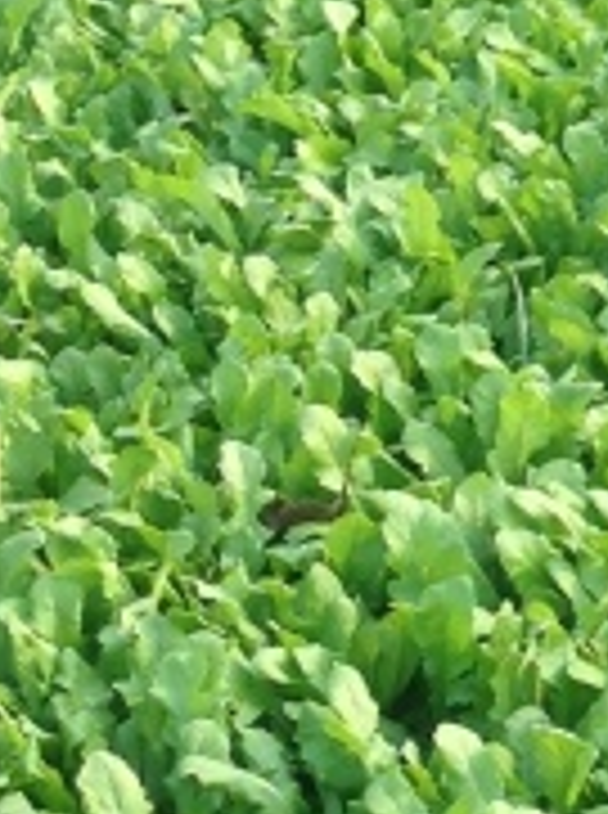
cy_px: 227
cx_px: 1243
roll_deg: +1.5
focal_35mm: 195
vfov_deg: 10.1
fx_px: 4583
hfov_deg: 7.3
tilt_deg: -21.8
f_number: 2.4
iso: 50
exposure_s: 1/433
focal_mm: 4.12
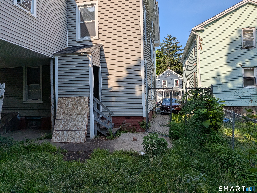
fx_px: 178
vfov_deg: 56.8
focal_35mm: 24
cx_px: 128
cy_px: 96
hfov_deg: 71.6
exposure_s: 1/1802
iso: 29
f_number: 1.7
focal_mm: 4.53
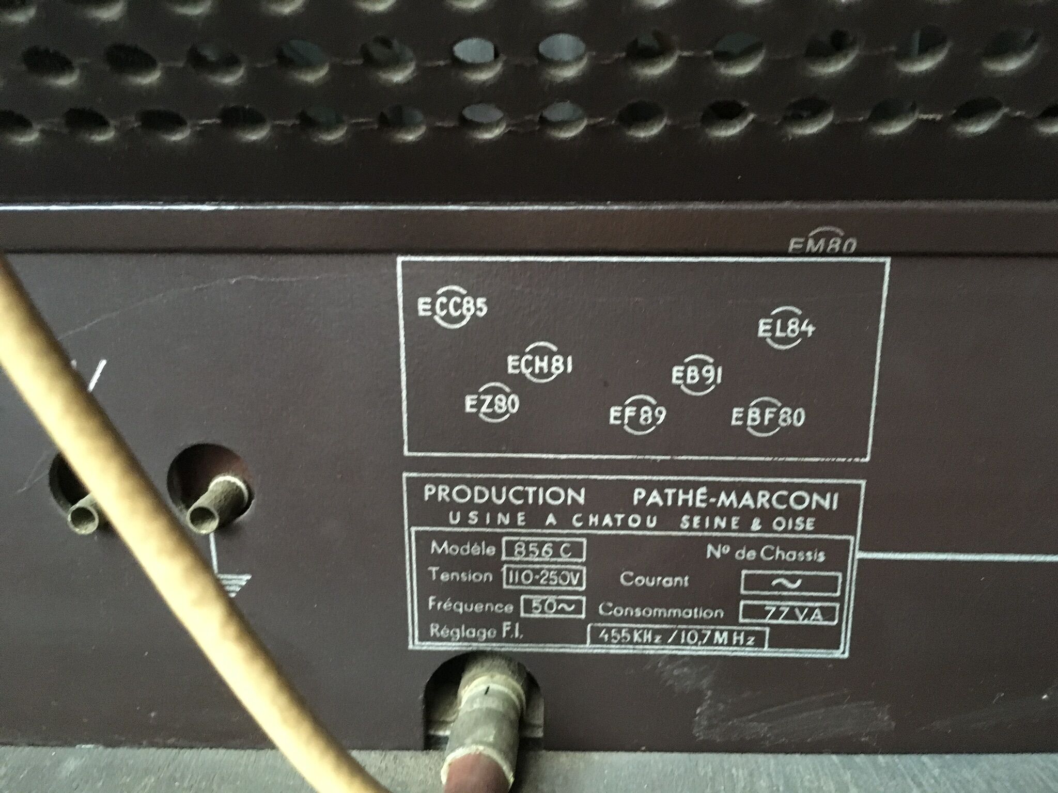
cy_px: 396
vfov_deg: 48.2
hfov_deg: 61.7
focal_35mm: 29
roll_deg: +1.9
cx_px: 529
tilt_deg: -16.7
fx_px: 886
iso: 320
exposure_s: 1/17
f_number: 2.2
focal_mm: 4.15
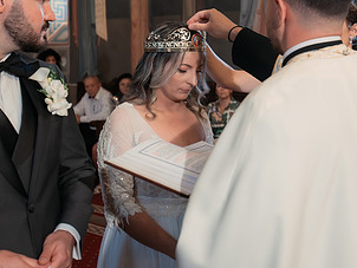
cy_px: 89
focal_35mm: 63
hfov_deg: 30.1
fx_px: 650
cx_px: 276
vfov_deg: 23.2
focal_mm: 30
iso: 5000
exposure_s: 1/200
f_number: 2.8
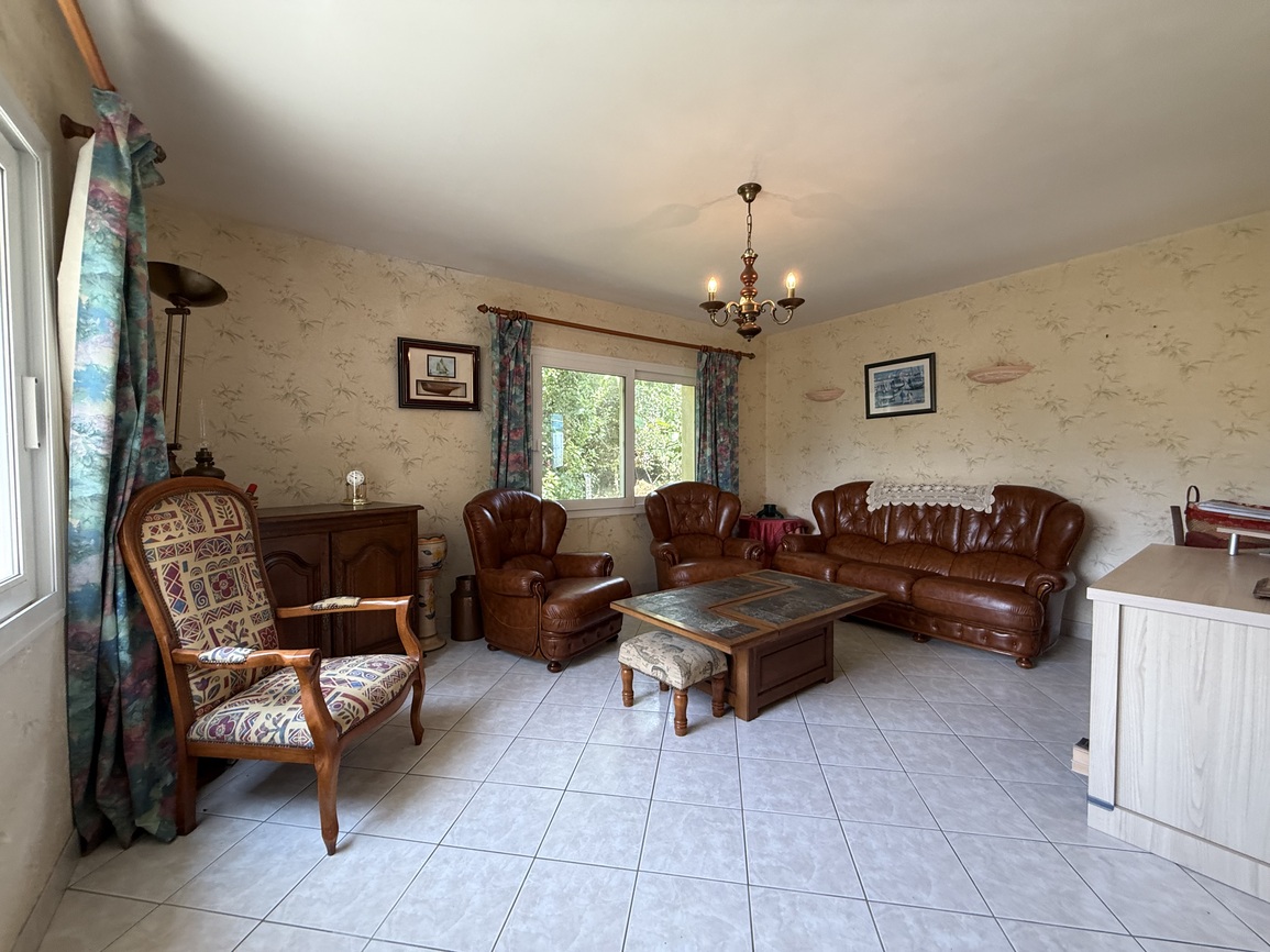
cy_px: 476
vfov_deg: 85.7
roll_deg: -0.6
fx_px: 514
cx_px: 635
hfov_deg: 102.1
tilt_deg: -0.8
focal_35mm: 14
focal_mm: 2.22
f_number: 2.2
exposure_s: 1/100
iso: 160
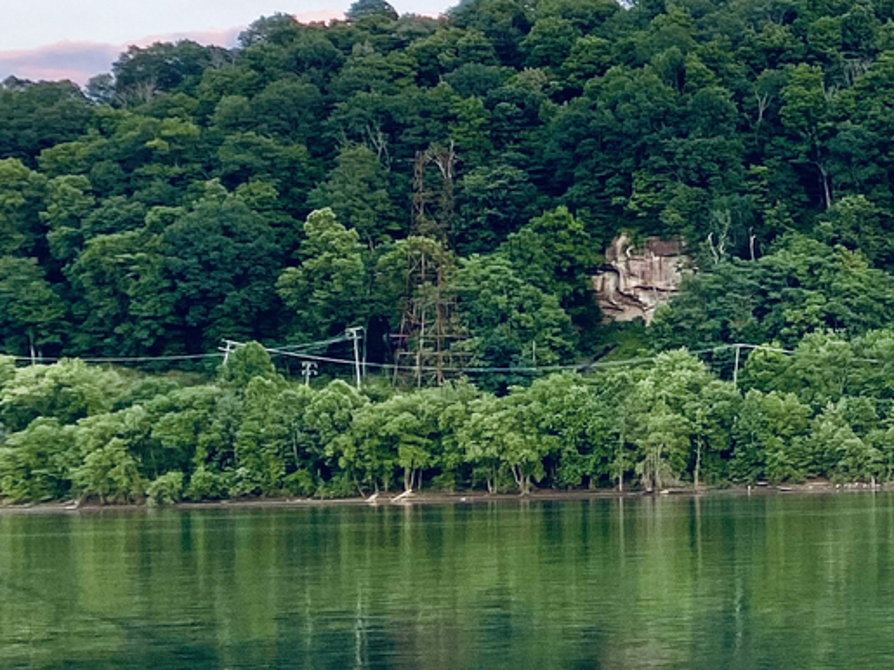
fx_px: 2608
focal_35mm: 101
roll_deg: +0.6
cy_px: 337
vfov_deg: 14.6
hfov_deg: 16.6
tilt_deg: +3.2
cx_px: 1561
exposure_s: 1/173
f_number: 1.8
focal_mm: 4.25
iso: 32
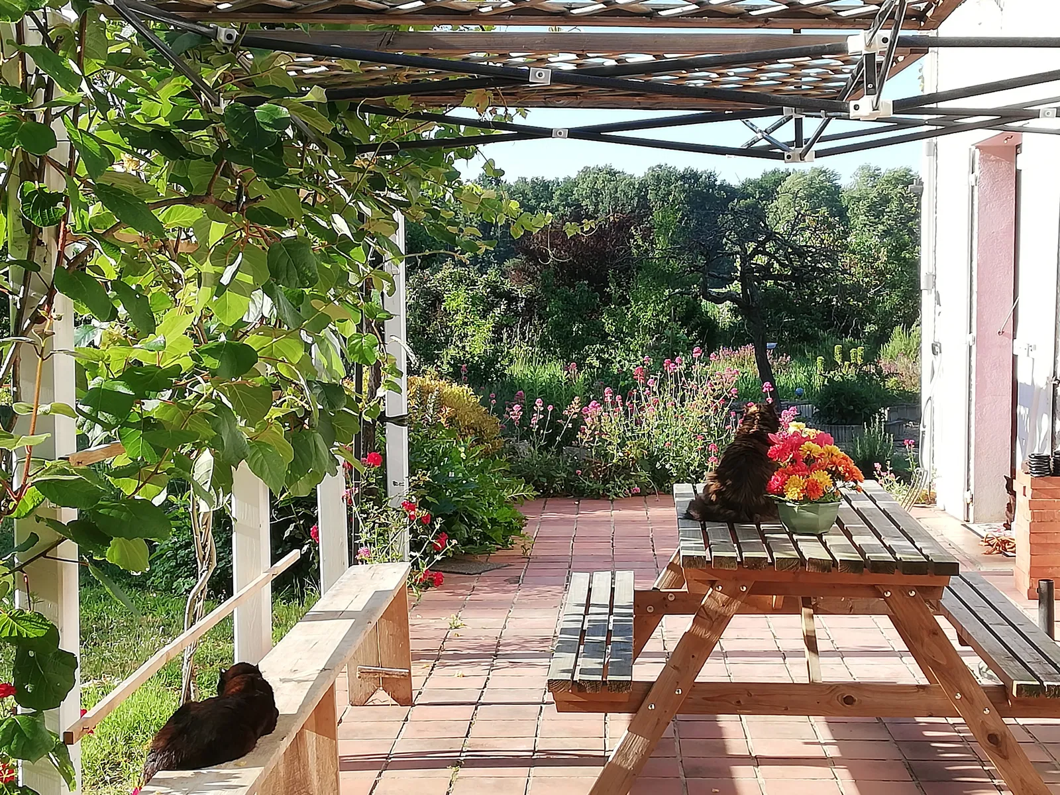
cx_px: 530
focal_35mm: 59
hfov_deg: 32.7
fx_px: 1807
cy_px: 398
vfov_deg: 24.8
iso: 50
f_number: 2.2
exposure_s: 1/377
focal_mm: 3.81
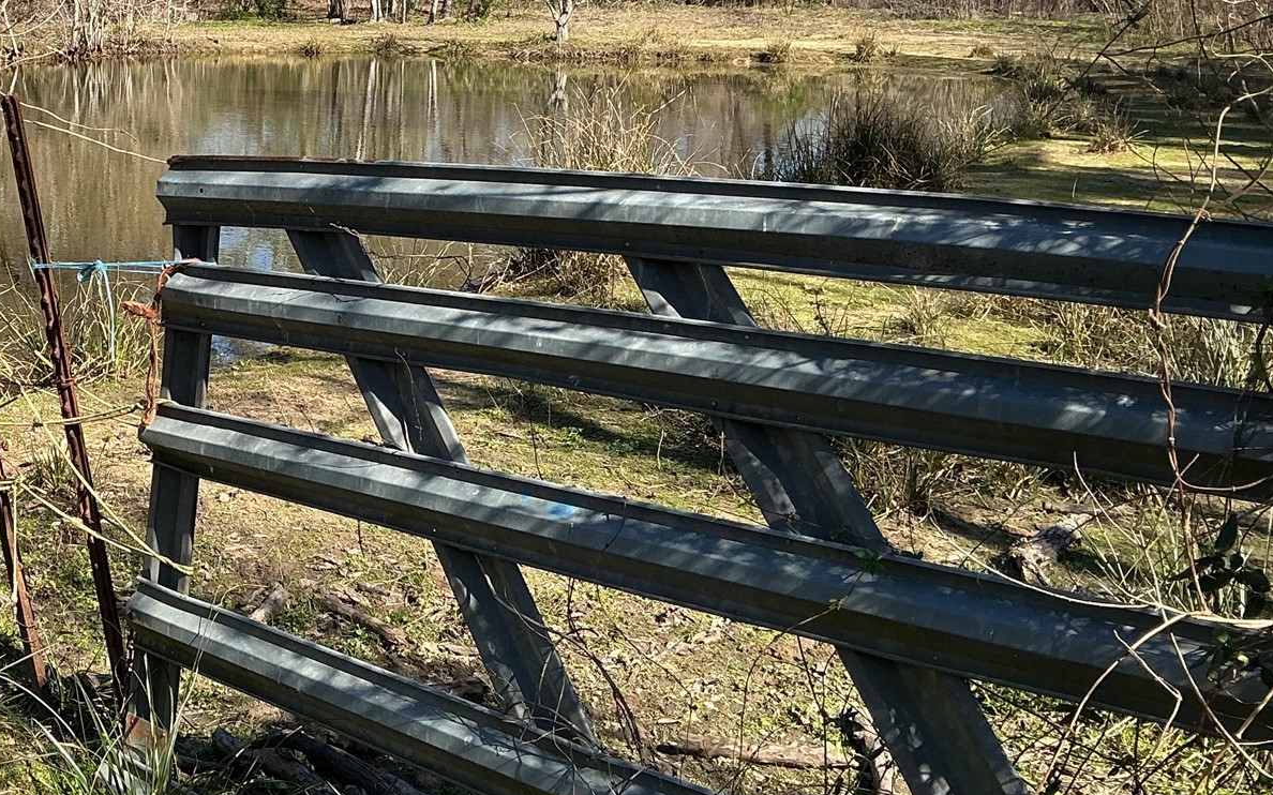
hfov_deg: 36.3
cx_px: 179
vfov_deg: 24.2
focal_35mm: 53
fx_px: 1838
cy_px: 223
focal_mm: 3
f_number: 1.8
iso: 25
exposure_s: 1/978
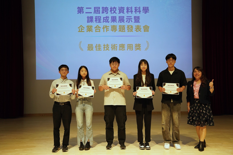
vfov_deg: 33.4
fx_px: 259
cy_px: 78
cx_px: 116
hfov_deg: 48.5
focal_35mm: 40
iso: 2500
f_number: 3.5
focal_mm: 40
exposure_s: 1/250
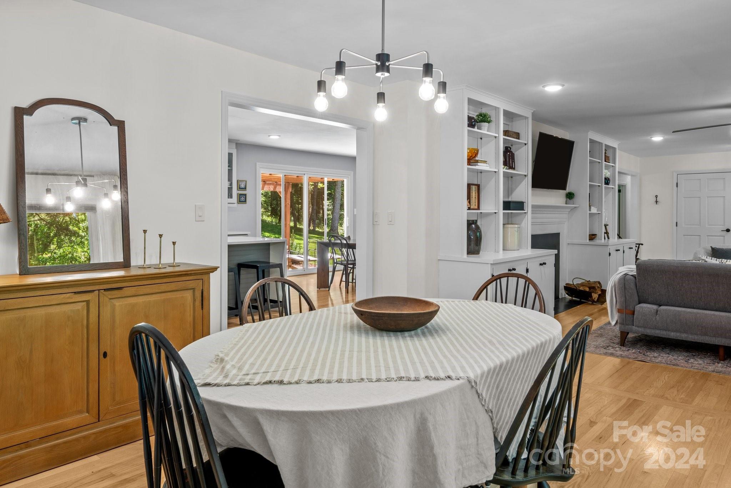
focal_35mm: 24
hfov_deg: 73.7
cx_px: 366
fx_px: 487
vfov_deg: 53.1
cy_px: 244
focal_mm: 16
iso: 100
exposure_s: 1.6
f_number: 10
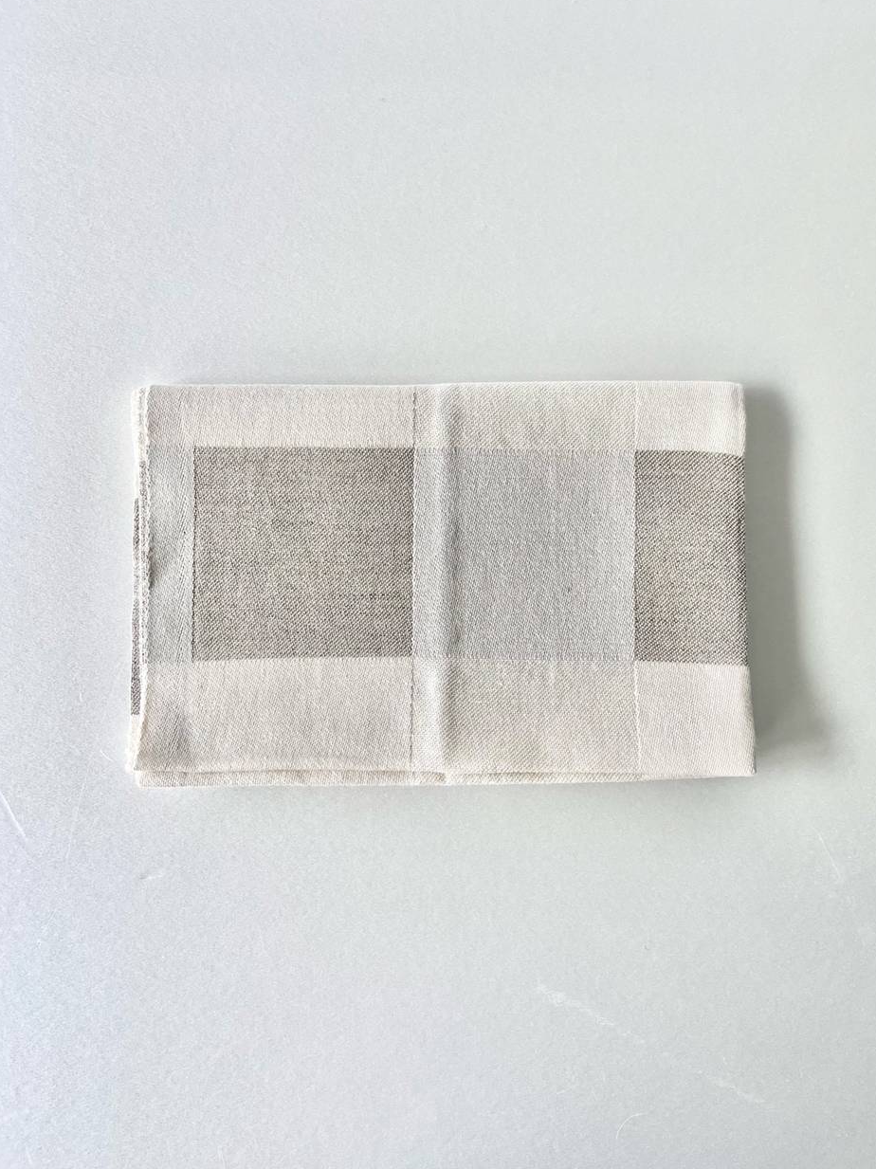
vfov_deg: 65.3
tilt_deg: -88.4
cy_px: 577
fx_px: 911
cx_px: 435
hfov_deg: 51.3
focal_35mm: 27
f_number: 1.6
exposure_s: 1/121
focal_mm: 5.1
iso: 80
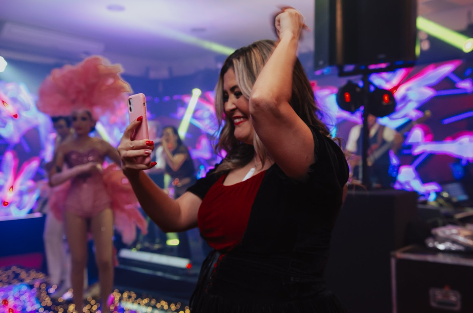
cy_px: 156
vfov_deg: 34.1
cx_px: 236
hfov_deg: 49.6
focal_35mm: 39
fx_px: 511
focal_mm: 26
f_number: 2.8
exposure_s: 1/60
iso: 500
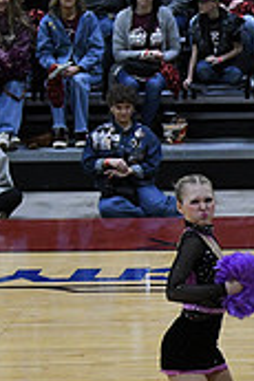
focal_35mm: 352
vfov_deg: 5.8
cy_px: 393
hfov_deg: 3.8
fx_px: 3733
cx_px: 636
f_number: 4
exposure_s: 1/500
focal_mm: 70
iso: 4000
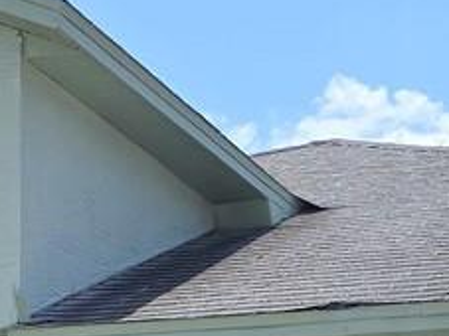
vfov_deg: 8.5
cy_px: 761
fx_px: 2100
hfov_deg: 12.2
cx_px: 237
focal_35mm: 162
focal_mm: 6.3
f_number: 1.7
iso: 12
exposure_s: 1/1170
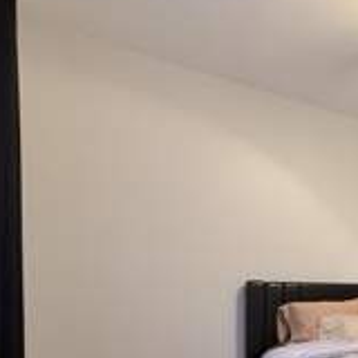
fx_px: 433
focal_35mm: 37
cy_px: 296
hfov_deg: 32.9
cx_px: 470
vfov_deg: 42.5
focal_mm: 2.22
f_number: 2.2
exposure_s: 1/60
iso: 400
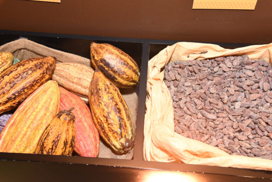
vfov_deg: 28.1
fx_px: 363
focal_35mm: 48
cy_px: 91
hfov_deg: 41.1
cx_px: 136
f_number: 5.6
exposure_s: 1/160
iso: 2500
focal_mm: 48
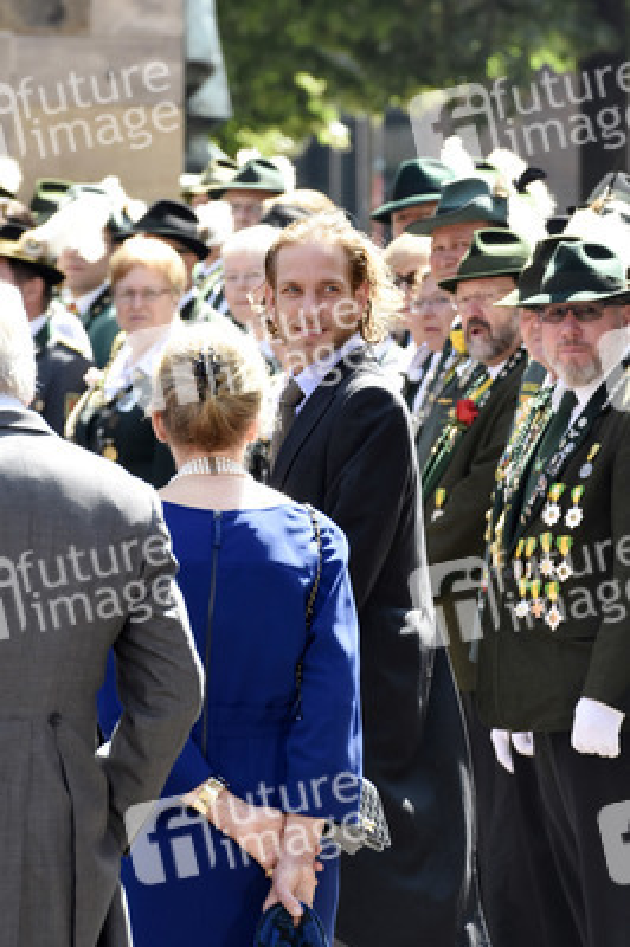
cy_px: 474
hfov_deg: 4.6
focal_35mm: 300
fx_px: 7888
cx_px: 315
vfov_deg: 6.9
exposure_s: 1/400
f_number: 7.1
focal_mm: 200
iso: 800
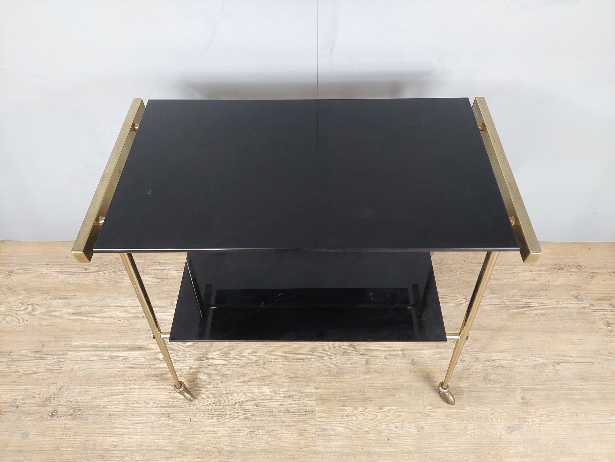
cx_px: 308
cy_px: 231
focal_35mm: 25
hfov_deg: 69.4
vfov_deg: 54.9
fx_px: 444
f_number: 1.8
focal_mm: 5.23
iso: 500
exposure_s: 1/50
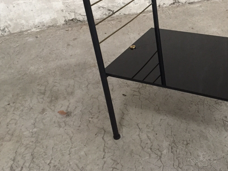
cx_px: 169
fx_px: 316
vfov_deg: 29.8
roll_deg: +5.7
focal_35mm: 48
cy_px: 43
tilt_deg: -27.5
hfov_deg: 38.7
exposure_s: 1/17
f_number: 2.2
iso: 250
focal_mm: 4.15
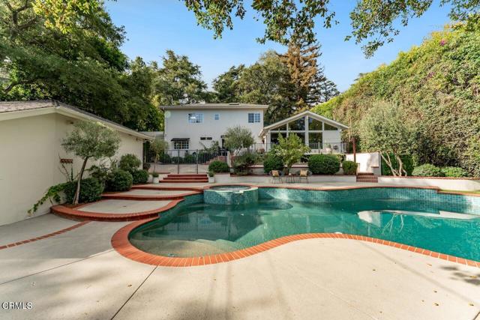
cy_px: 160
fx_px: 187
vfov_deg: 81.2
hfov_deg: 104.2
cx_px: 240
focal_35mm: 14
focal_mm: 14
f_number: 9
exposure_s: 1/500
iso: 640
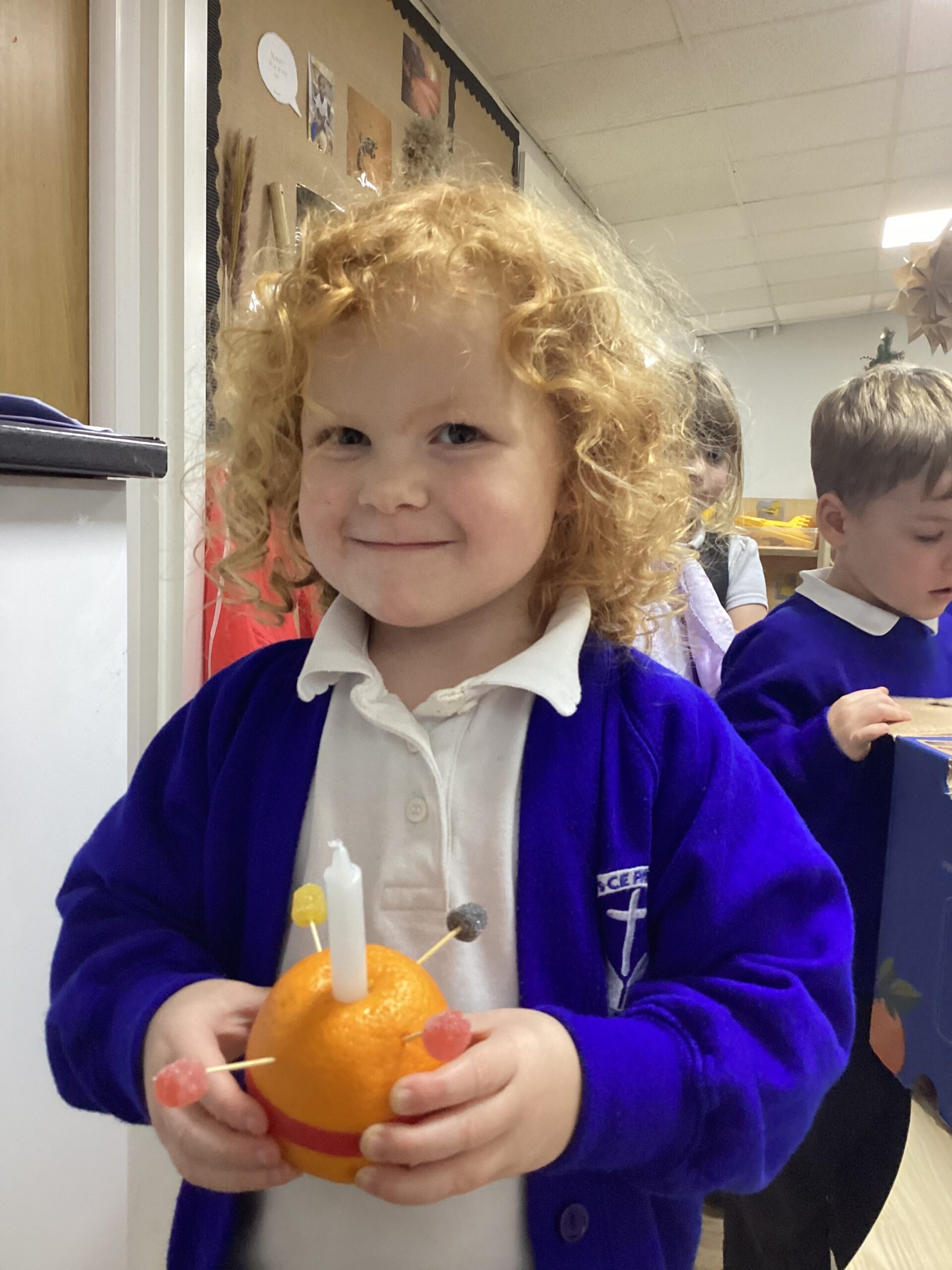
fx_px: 1137
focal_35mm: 31
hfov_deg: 45.4
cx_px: 476
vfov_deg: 58.4
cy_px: 635
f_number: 2.4
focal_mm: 3.3
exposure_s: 1/50
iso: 250
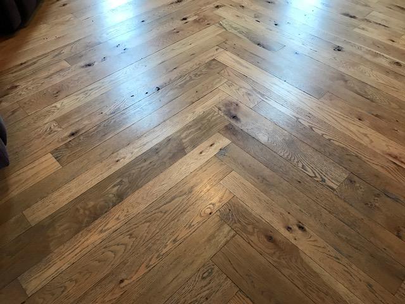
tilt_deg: -48.6
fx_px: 328
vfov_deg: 49.7
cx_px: 202
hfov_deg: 63.4
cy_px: 152
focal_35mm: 28
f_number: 1.8
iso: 40
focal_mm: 3.99
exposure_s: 1/17
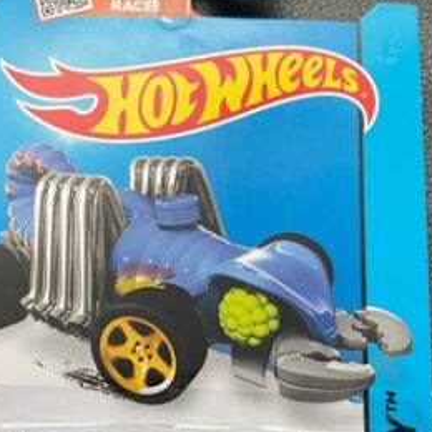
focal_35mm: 53
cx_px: 223
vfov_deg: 32.0
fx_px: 748
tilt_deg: -77.3
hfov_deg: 32.2
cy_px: 286
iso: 320
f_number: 1.6
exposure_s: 1/60
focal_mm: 4.2
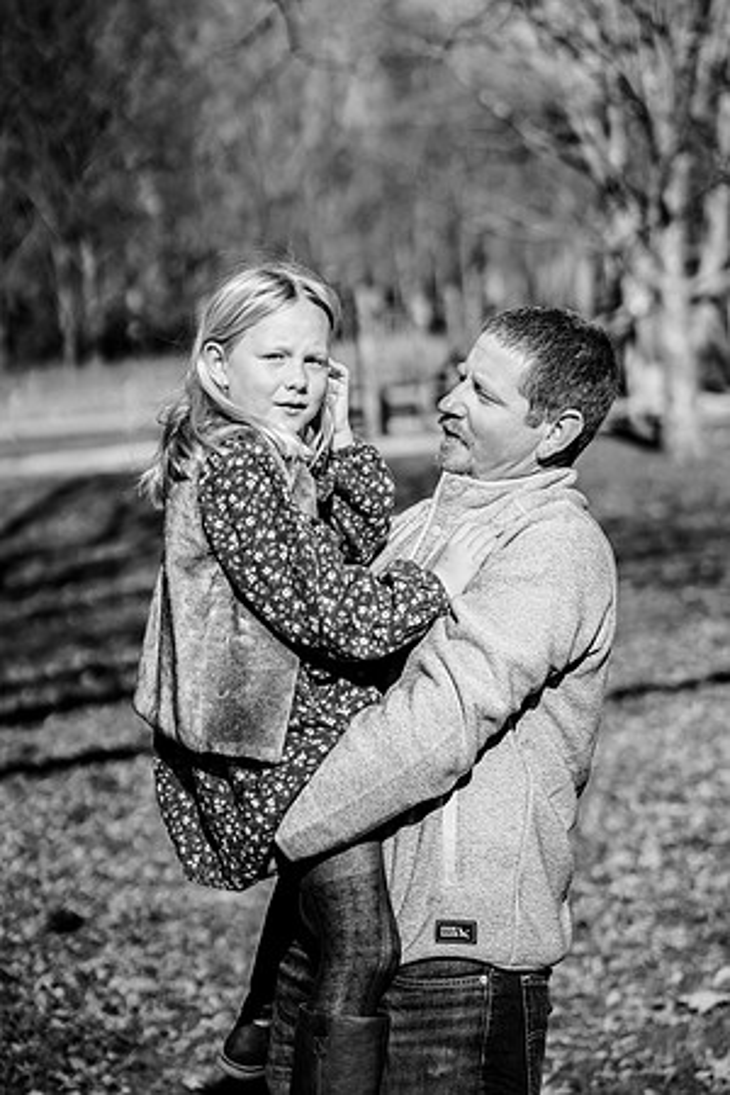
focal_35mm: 85
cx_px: 365
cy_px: 548
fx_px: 2585
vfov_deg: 23.9
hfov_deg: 16.1
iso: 320
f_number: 3.2
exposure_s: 1/6400
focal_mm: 85
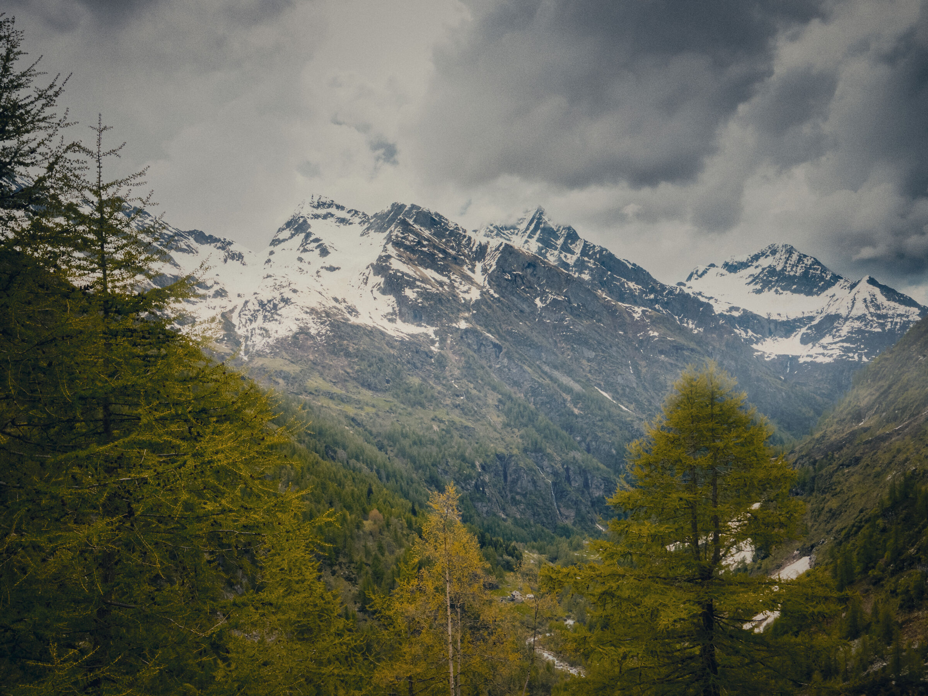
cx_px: 464
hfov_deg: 60.0
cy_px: 348
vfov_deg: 46.8
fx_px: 804
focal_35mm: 30
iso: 1000
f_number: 11
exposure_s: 1/250
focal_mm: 15
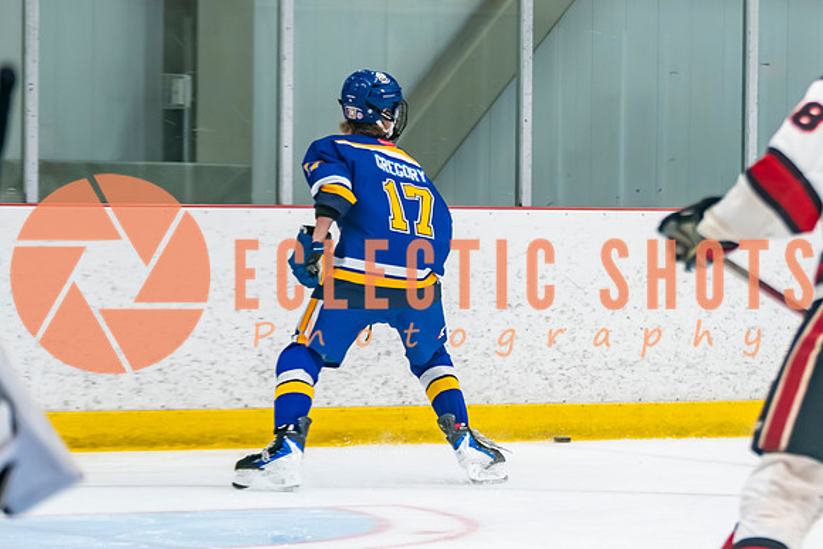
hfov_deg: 8.6
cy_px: 342
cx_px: 549
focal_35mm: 240
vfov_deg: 5.7
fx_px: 5492
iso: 1600
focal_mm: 115
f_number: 2.8
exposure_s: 1/640
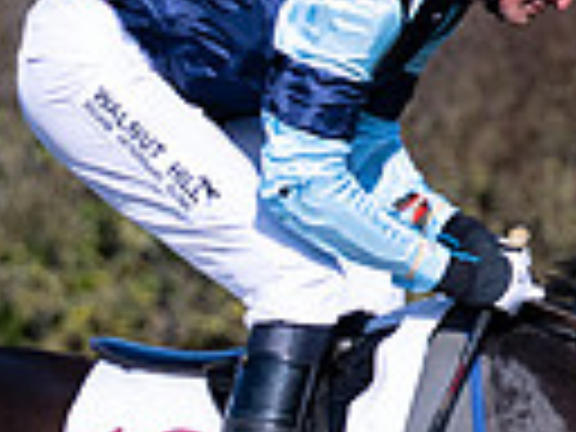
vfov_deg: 1.6
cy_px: 630
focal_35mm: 911
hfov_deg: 2.2
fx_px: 15159
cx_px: 66
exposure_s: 1/5000
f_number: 2.8
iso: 200
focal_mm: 120
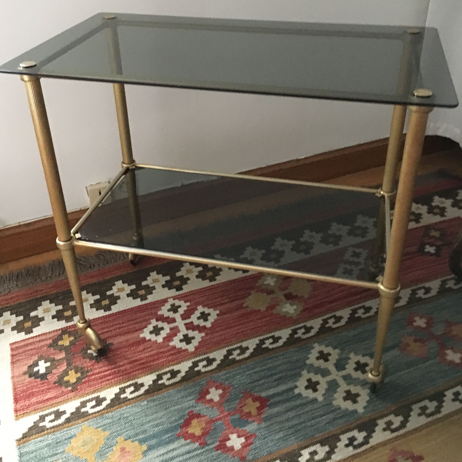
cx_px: 227
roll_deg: +2.2
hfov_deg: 47.2
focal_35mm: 35
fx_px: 528
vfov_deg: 46.8
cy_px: 175
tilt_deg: -29.7
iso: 640
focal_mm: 4.15
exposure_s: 1/17
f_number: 2.2
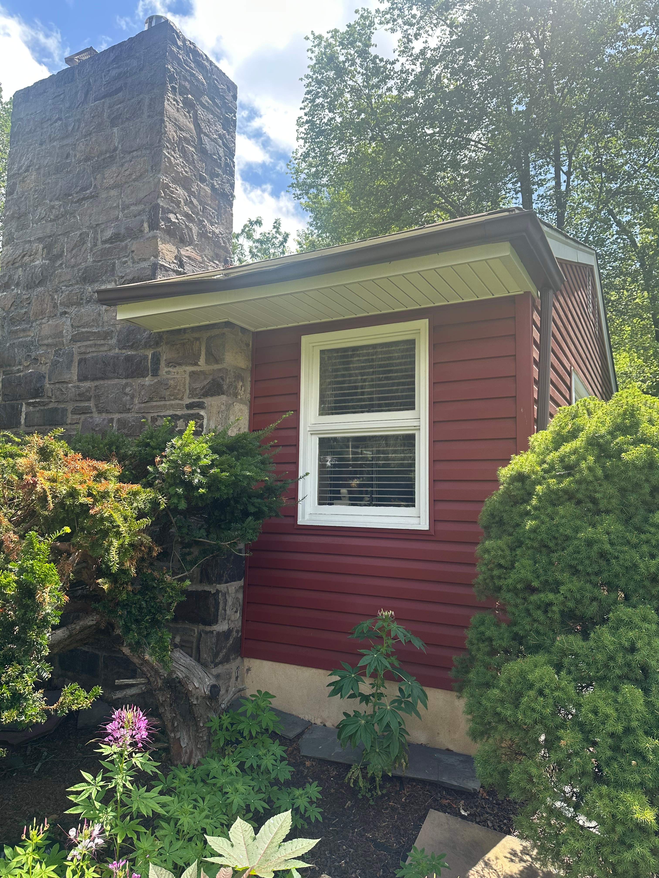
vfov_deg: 71.6
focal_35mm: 24
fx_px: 609
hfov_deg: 56.8
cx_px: 330
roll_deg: -2.9
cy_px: 439
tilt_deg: +7.3
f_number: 1.78
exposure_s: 1/1183
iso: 80
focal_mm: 6.86
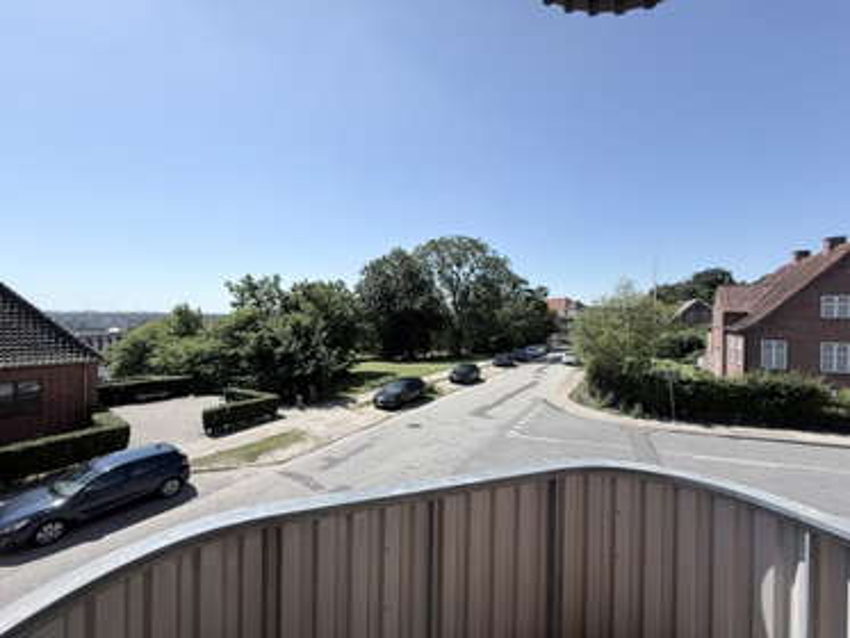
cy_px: 319
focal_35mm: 14
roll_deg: -1.1
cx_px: 425
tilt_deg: +0.5
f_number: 2.2
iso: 50
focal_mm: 2.22
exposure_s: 1/2320
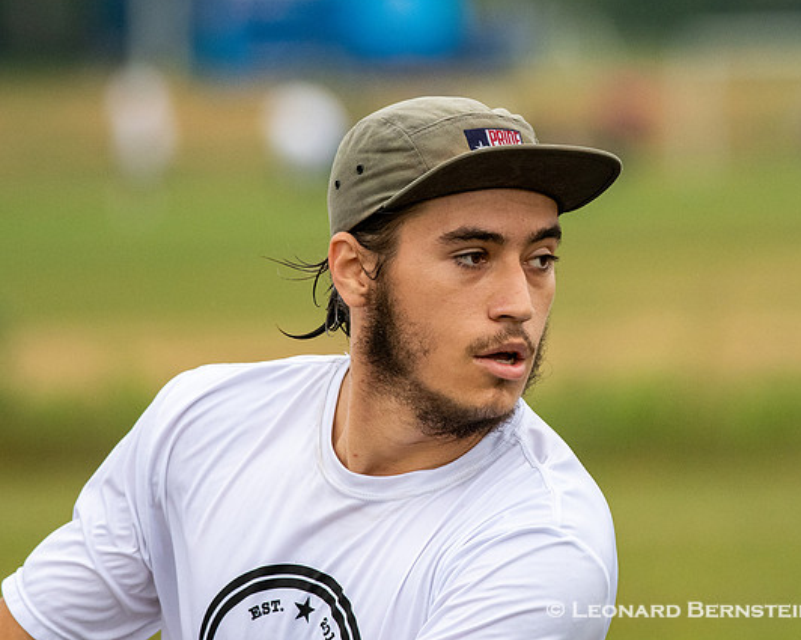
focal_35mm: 616
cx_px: 517
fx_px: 14595
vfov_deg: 2.5
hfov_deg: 3.1
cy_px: 255
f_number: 5.6
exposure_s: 1/2000
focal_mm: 300
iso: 1600
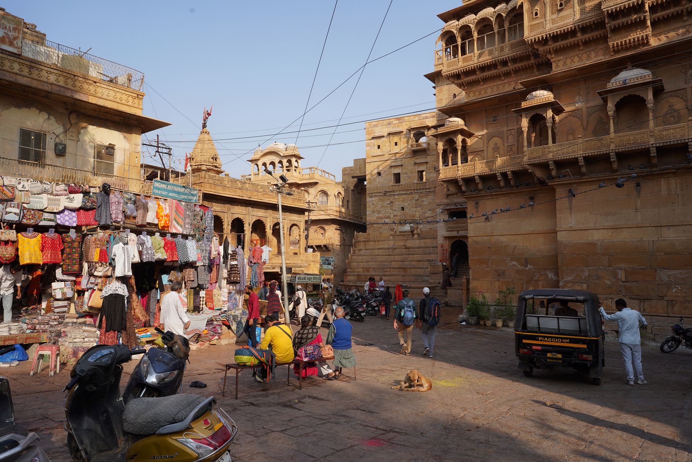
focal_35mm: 24
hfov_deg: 73.7
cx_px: 346
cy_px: 231
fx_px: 461
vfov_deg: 53.1
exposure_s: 1/100
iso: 100
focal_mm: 24
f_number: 11
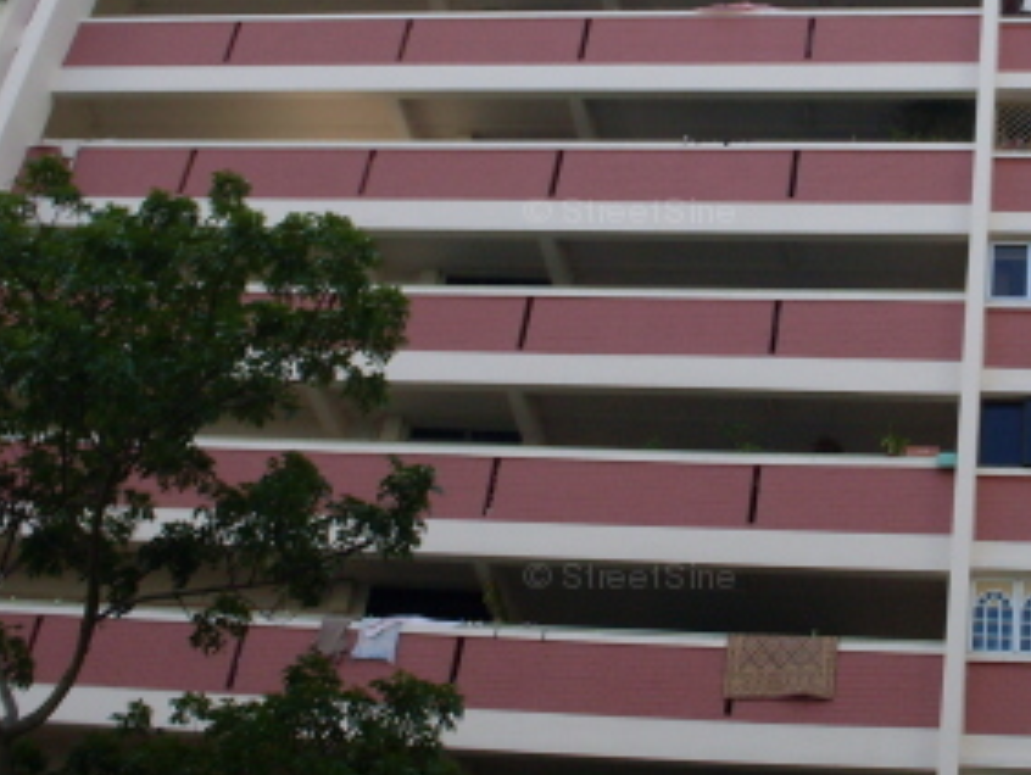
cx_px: 797
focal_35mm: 74
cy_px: 216
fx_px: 2206
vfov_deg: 19.8
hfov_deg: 25.9
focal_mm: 6.3
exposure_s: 1/90
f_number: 8.4
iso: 80
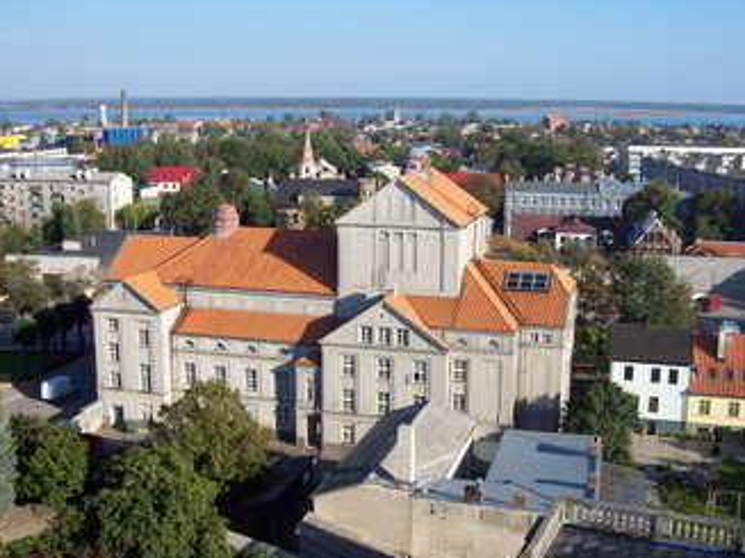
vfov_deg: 32.8
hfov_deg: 43.0
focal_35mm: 44
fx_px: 947
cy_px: 296
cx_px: 376
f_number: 4.8
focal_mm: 6
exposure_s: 1/529
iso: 80
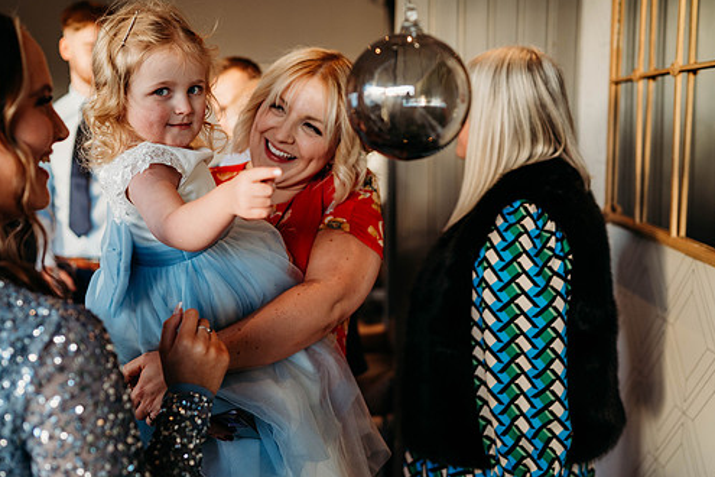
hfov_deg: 47.2
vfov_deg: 32.6
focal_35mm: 41
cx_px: 300
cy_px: 238
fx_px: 814
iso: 560
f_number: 2.2
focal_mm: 35
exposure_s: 1/200
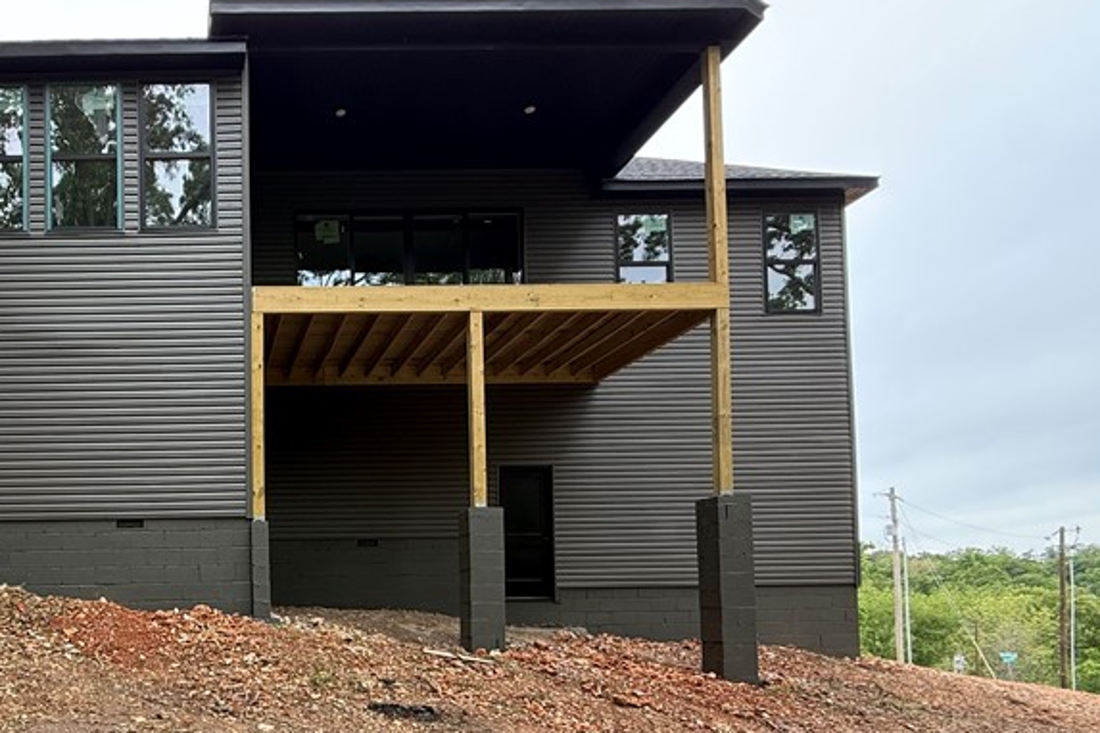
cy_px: 585
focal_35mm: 26
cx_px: 202
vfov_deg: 46.9
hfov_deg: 62.8
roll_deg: +0.5
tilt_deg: +2.0
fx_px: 794
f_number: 2.2
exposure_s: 1/154
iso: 50
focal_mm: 2.22
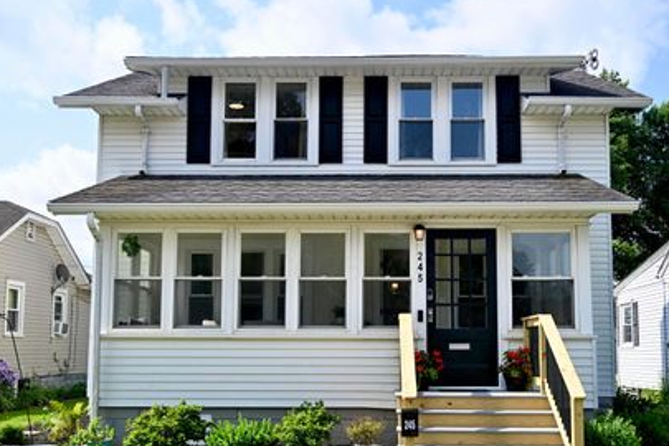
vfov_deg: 35.3
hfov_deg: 51.1
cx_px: 353
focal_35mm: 38
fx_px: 699
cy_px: 267
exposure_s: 1/2000
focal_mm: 30.5
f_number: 4
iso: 400
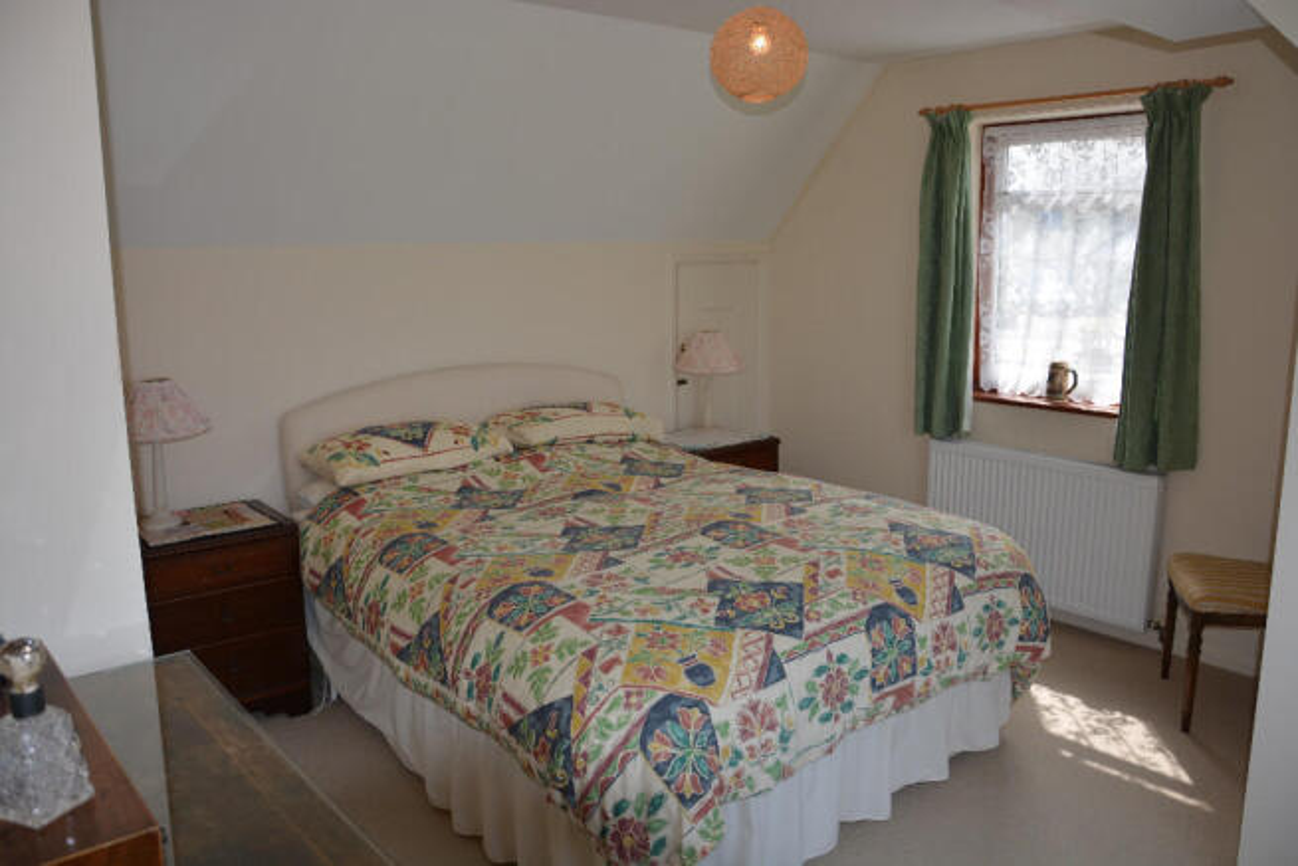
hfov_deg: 67.4
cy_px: 433
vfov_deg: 48.0
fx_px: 974
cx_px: 649
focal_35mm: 27
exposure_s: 1/200
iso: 100
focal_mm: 18
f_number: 4
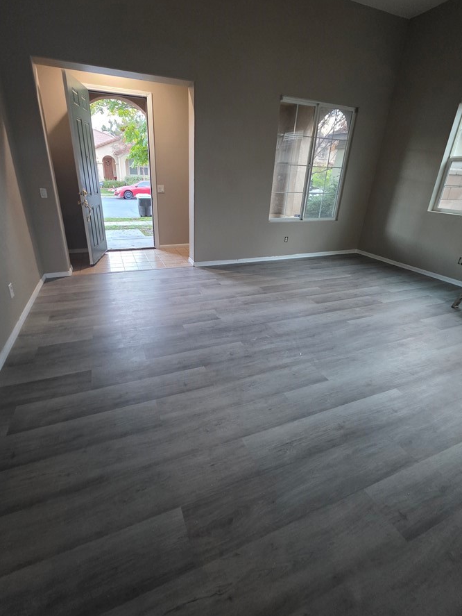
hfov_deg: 81.7
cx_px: 221
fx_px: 267
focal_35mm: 15
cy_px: 292
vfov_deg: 98.1
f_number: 1.9
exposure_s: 1/60
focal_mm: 2.2
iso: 640
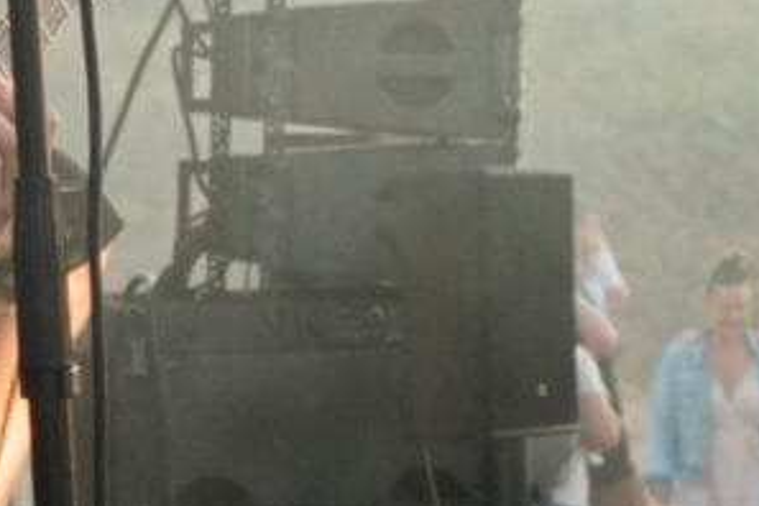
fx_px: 5367
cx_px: 785
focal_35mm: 255
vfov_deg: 5.4
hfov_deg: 8.0
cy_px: 194
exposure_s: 1/250
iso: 500
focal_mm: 39.4
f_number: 6.3
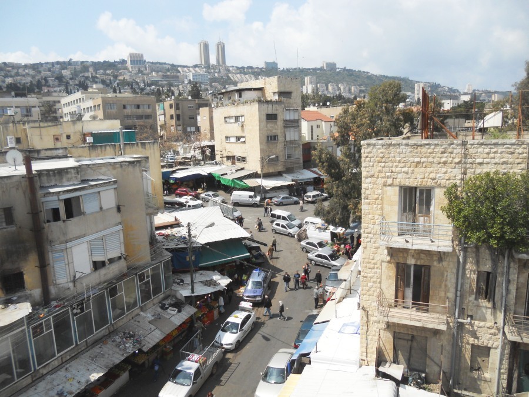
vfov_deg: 51.4
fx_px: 413
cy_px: 198
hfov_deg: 65.3
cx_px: 264
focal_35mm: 27
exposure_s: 1/1250
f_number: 3.2
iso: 80
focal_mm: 4.9
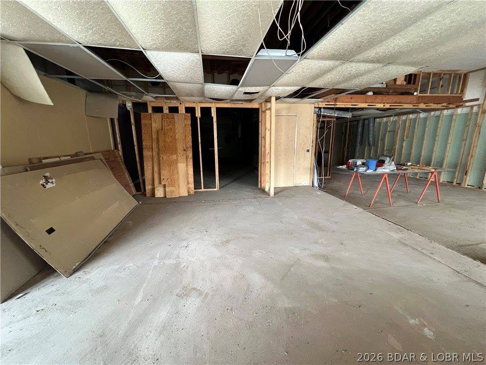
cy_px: 182
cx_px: 243
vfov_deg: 89.9
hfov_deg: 106.2
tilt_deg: -13.8
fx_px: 183
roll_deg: +1.2
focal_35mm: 13
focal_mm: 1.57
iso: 400
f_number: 1.8
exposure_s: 1/60
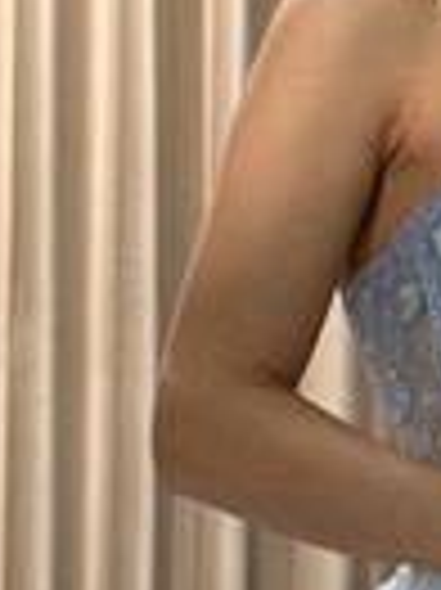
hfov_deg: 7.5
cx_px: 540
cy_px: 363
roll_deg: -0.6
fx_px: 3318
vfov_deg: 10.1
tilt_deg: -21.7
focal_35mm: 195
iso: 50
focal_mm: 6.86
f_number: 1.78
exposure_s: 1/174
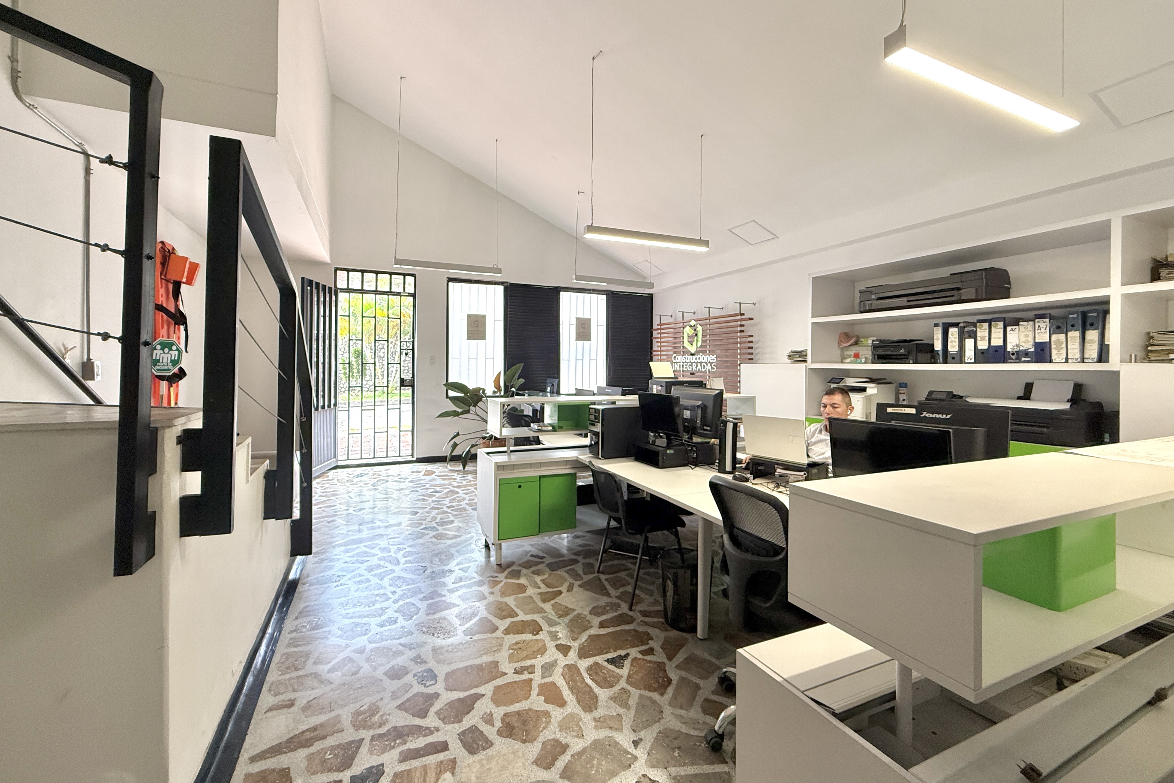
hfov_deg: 100.4
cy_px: 365
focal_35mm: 15
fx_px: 489
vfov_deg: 77.2
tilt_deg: +0.4
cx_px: 583
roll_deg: -0.4
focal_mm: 2.22
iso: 320
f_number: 2.2
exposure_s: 1/120
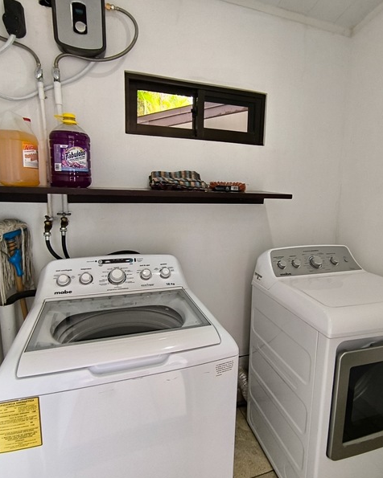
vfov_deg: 77.6
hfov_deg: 65.3
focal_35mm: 21
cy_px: 240
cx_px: 214
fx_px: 298
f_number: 2.2
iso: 200
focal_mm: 1.65
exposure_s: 1/33.3
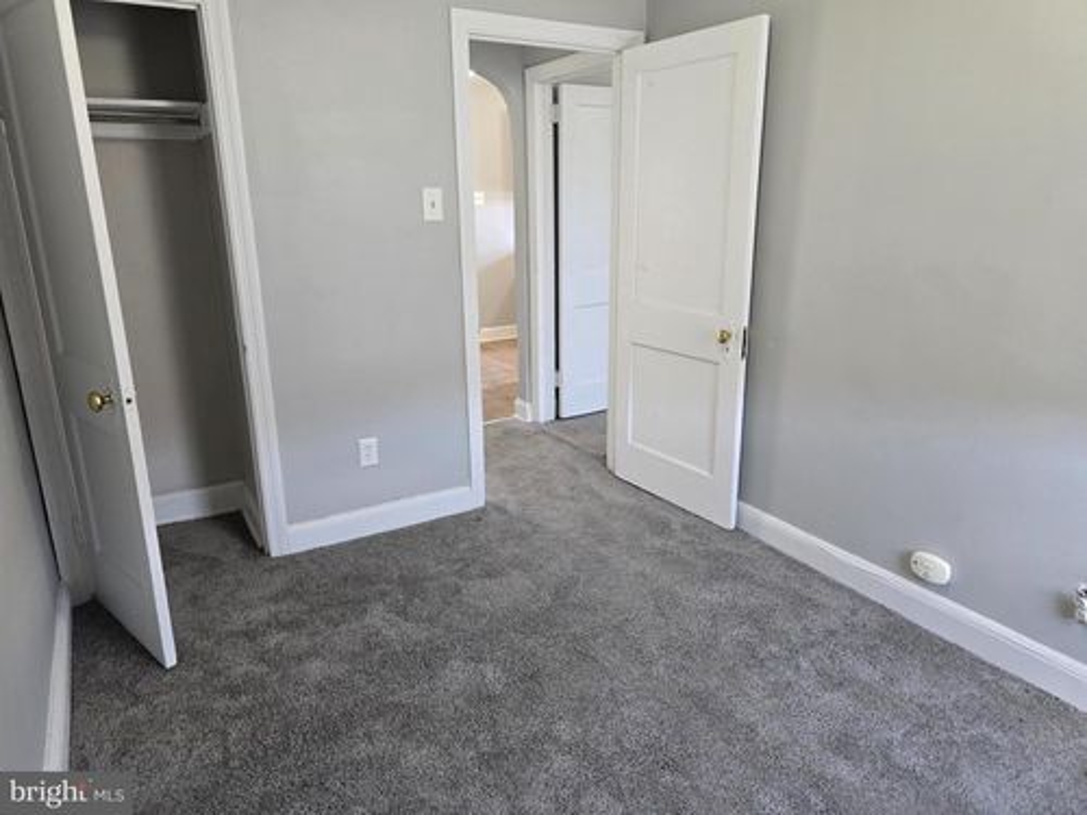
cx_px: 544
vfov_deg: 58.9
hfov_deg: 73.9
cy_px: 408
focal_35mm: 23
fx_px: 722
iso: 500
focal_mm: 6.3
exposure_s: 1/120
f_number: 1.7
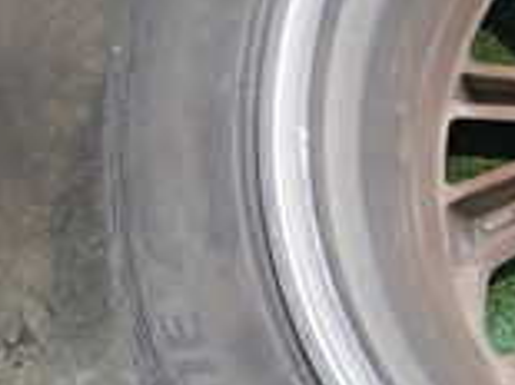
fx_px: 1442
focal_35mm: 97
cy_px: 156
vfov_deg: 15.2
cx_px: 781
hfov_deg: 18.0
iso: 320
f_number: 2
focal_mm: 4.5
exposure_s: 1/30
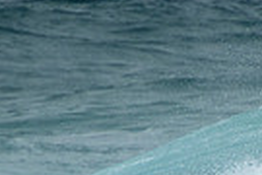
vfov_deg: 0.5
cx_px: 219
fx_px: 18702
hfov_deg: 0.8
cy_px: 353
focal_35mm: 2570
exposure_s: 1/2000
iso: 360
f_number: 5.6
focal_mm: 400
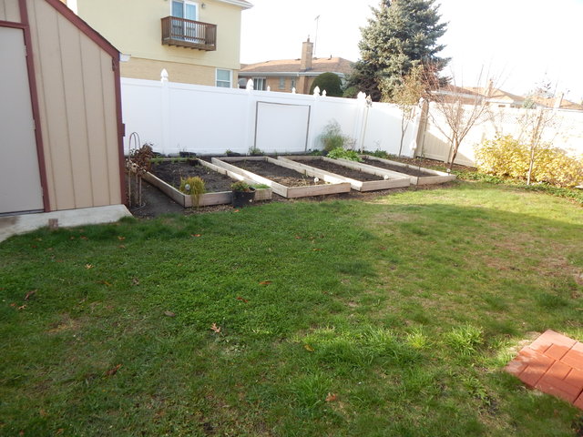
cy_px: 218
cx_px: 292
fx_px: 371
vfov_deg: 61.1
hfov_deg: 76.4
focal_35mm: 22
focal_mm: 4
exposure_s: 1/250
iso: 125
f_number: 3
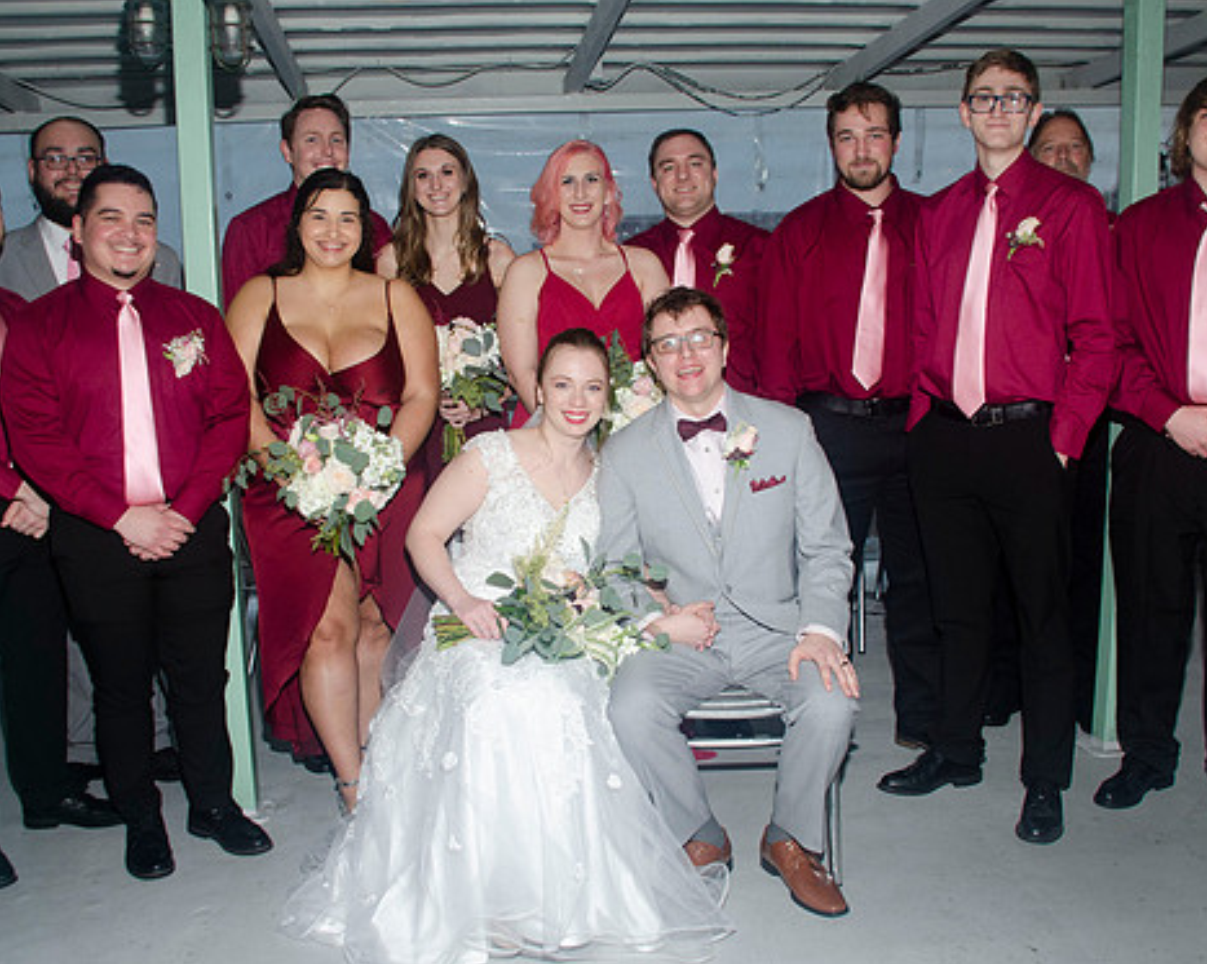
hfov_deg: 52.9
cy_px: 485
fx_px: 1214
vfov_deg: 43.3
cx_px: 611
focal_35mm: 34
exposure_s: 1/60
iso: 400
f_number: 5.6
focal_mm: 18
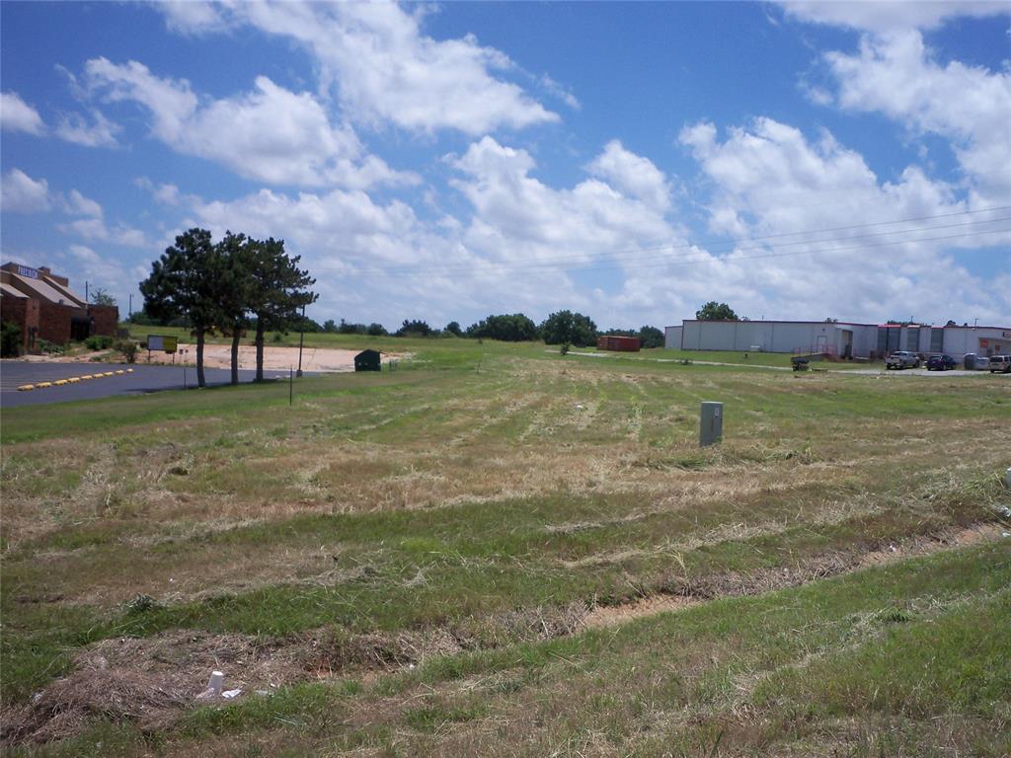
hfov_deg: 49.0
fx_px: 1110
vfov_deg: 37.7
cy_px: 379
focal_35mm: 38
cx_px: 506
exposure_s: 1/640
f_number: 5.6
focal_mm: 6.3
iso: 100
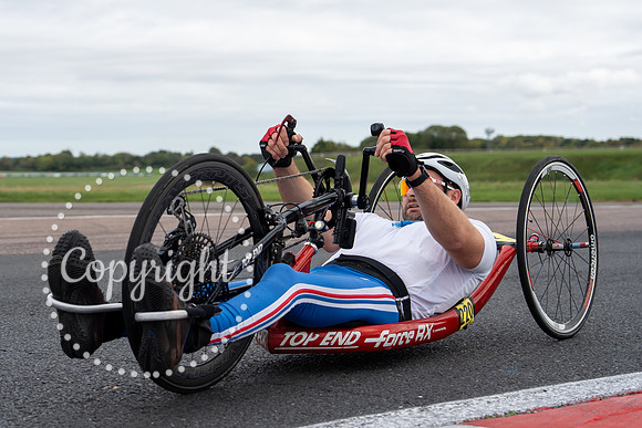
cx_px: 212
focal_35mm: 72
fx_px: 1290
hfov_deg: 27.8
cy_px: 188
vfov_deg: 18.9
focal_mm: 46
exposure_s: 1/1000
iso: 100
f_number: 3.5
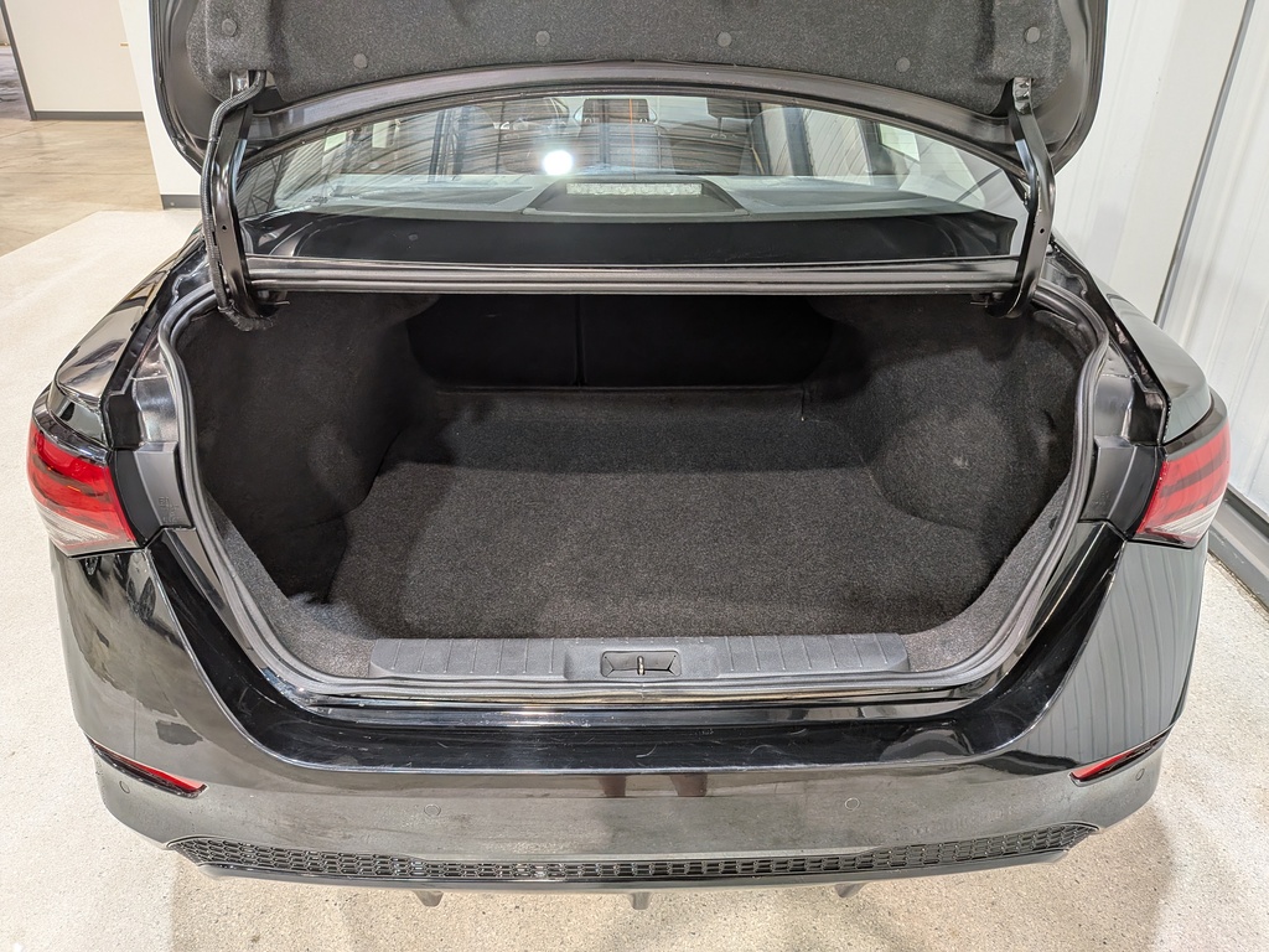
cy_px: 476
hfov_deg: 71.6
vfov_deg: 56.8
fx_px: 880
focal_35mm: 24
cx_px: 634
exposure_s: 1/40
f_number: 1.7
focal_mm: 4.53
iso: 54
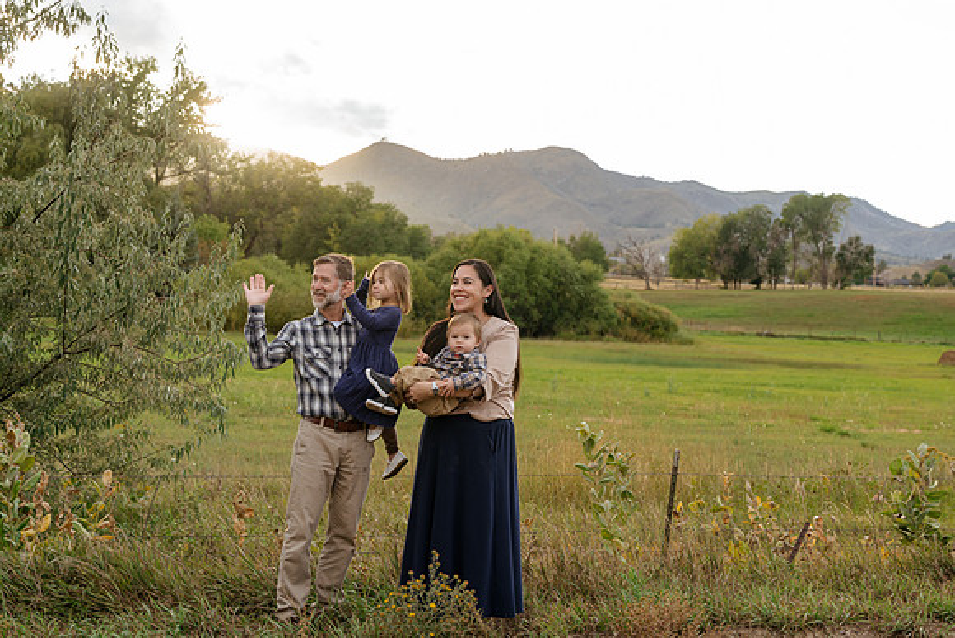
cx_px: 478
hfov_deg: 28.8
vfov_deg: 19.5
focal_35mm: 70
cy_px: 319
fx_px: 1857
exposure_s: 1/200
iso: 640
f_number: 5.6
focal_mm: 70
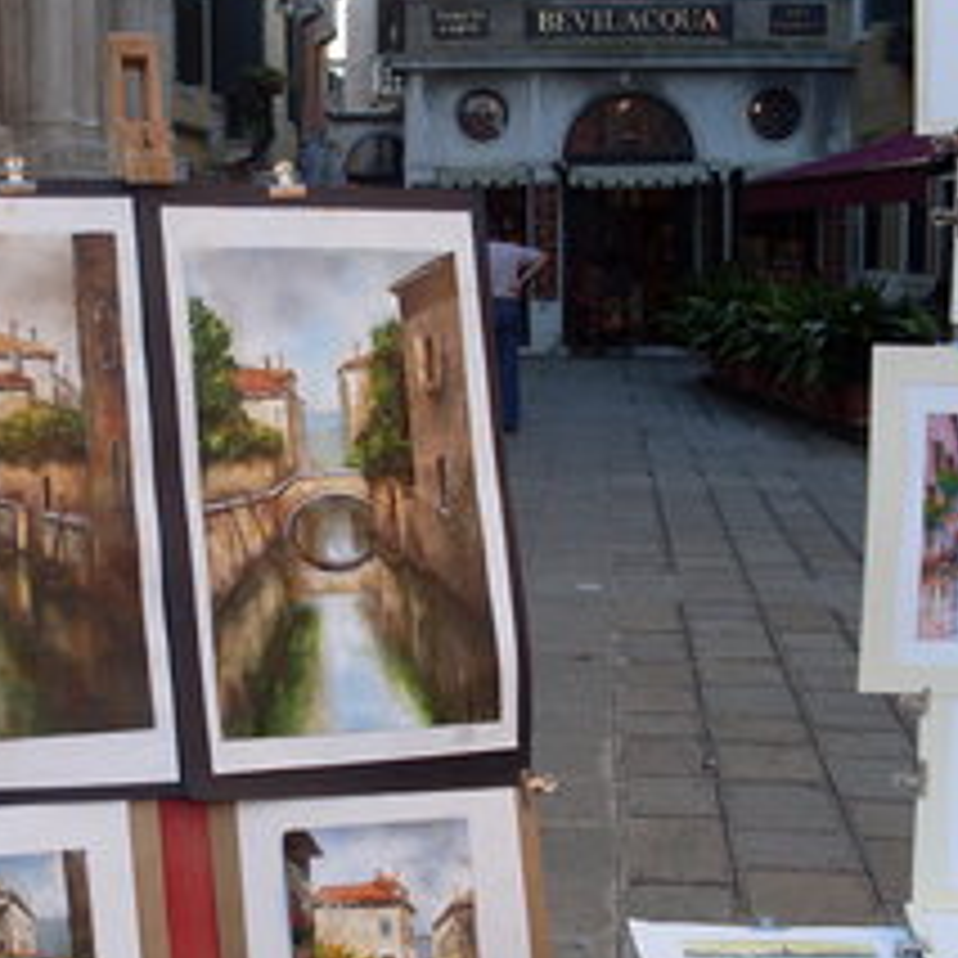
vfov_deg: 27.2
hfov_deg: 27.0
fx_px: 1973
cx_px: 252
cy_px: 576
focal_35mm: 63
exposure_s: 1/350
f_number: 2.8
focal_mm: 6.3
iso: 80
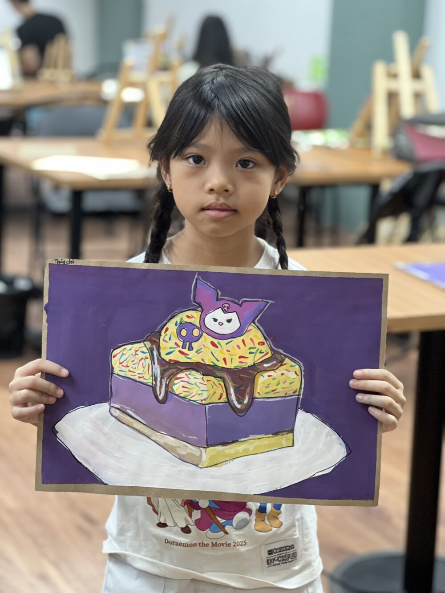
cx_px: 222
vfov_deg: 25.3
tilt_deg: -13.3
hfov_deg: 19.1
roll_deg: -3.1
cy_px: 296
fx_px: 1320
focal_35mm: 77
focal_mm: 9
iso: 250
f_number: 2.8
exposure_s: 1/33
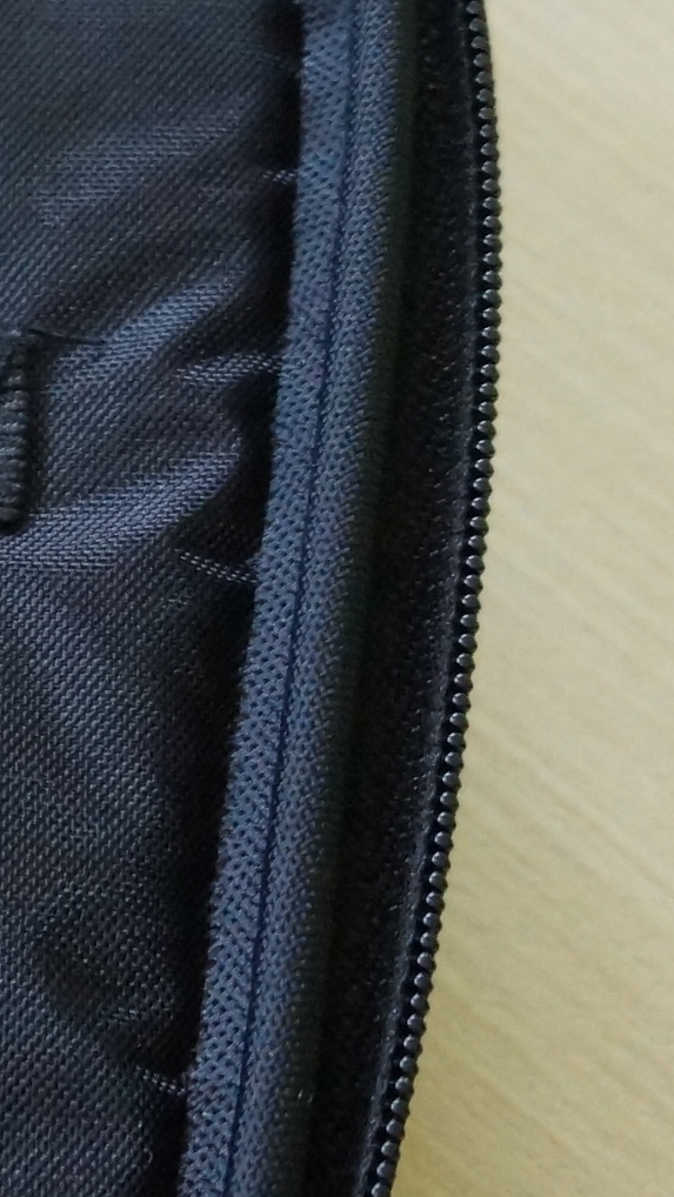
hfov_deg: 8.9
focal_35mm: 121
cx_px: -1026
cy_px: 703
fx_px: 3843
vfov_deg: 17.7
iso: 3200
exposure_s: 1/80
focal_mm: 22
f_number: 4
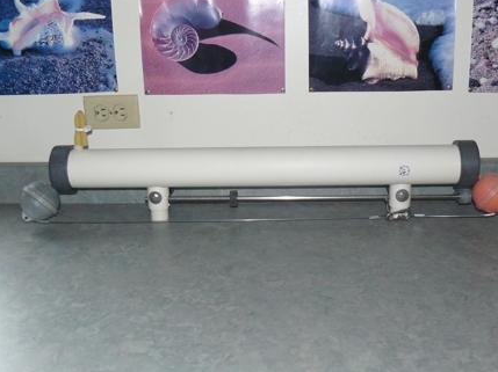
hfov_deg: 44.8
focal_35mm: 42
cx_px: 269
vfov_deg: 34.3
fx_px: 604
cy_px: 174
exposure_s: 1/30
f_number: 2.8
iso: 200
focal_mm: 6
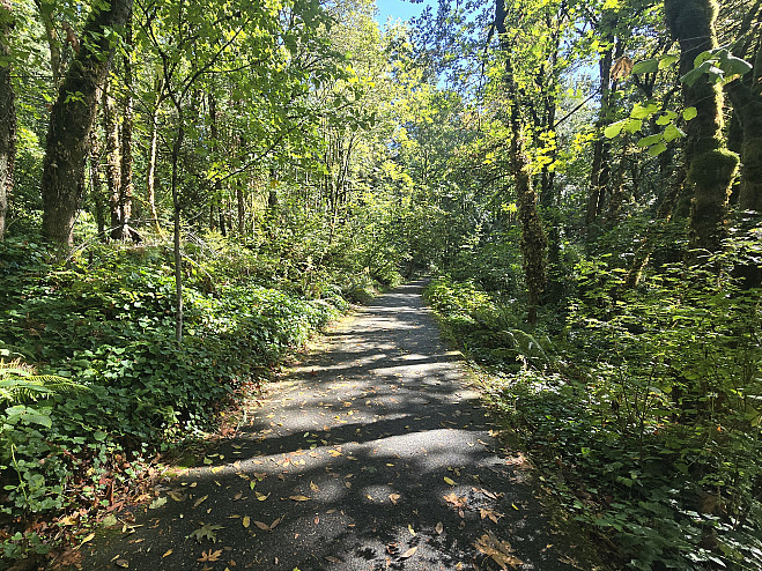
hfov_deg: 97.5
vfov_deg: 81.5
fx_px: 330
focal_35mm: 15
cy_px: 316
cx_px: 326
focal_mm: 2.2
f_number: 2.2
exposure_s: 1/139
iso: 50
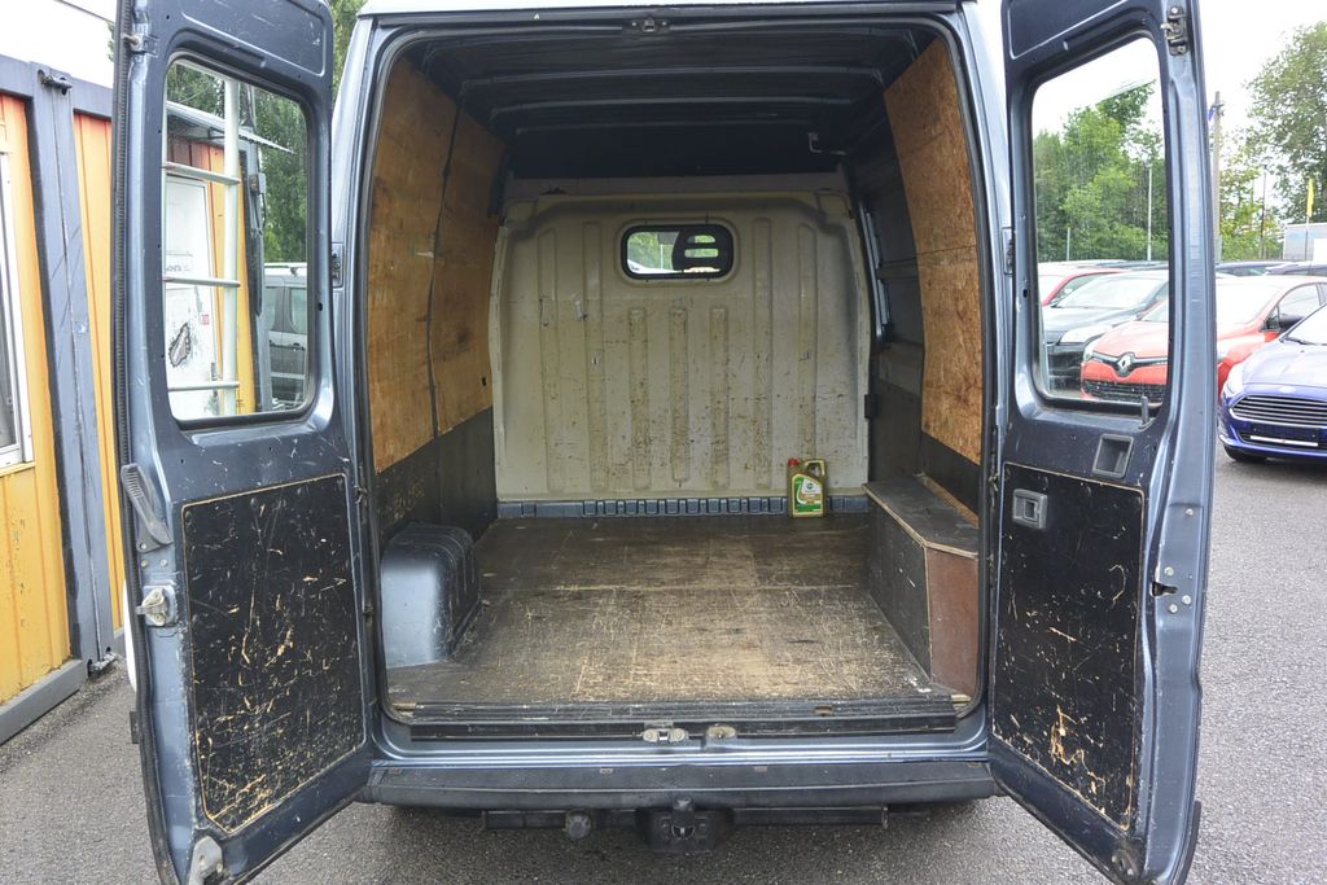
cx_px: 664
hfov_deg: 55.8
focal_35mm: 34
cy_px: 442
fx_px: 1253
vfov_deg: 38.9
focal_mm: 12.7
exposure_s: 1/160
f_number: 3.8
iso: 160
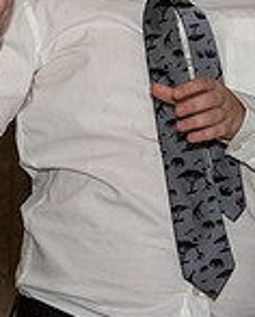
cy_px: 170
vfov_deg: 4.6
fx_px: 3926
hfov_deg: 3.7
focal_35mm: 417
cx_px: 154
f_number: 7.1
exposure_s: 1/250
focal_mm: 55
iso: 500
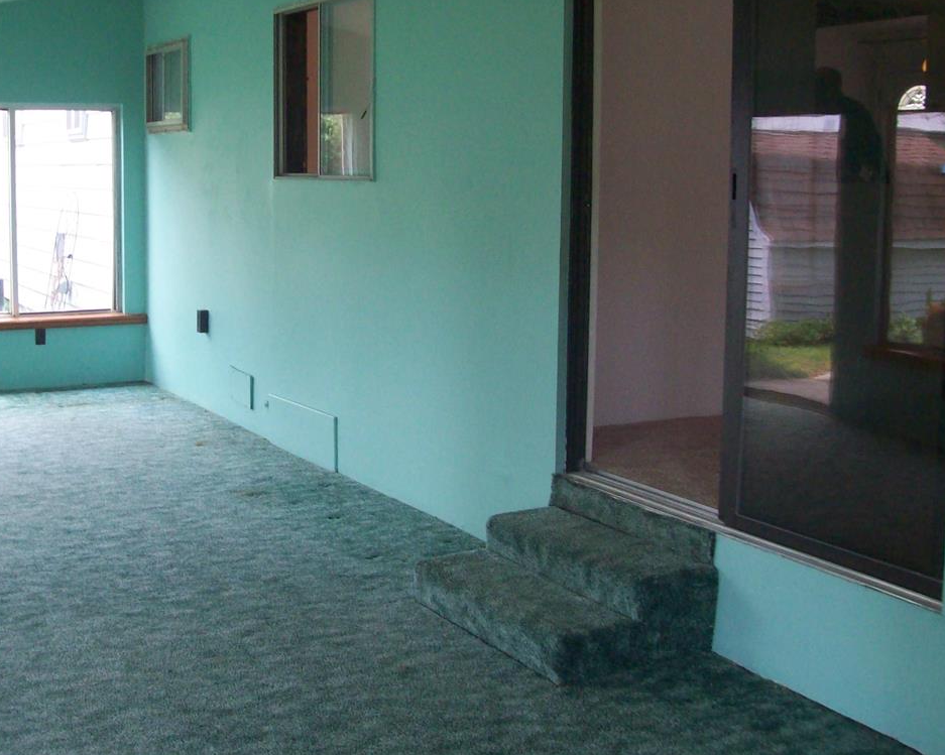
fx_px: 1342
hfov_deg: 38.6
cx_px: 357
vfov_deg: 31.4
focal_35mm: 48
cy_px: 312
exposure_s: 1/128
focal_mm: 6
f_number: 2.7
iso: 166
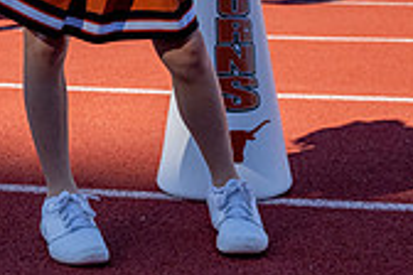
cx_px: 60
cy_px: -157
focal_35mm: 125
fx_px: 1434
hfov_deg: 16.2
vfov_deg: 10.5
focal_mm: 24
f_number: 2.8
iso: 250
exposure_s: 1/6400
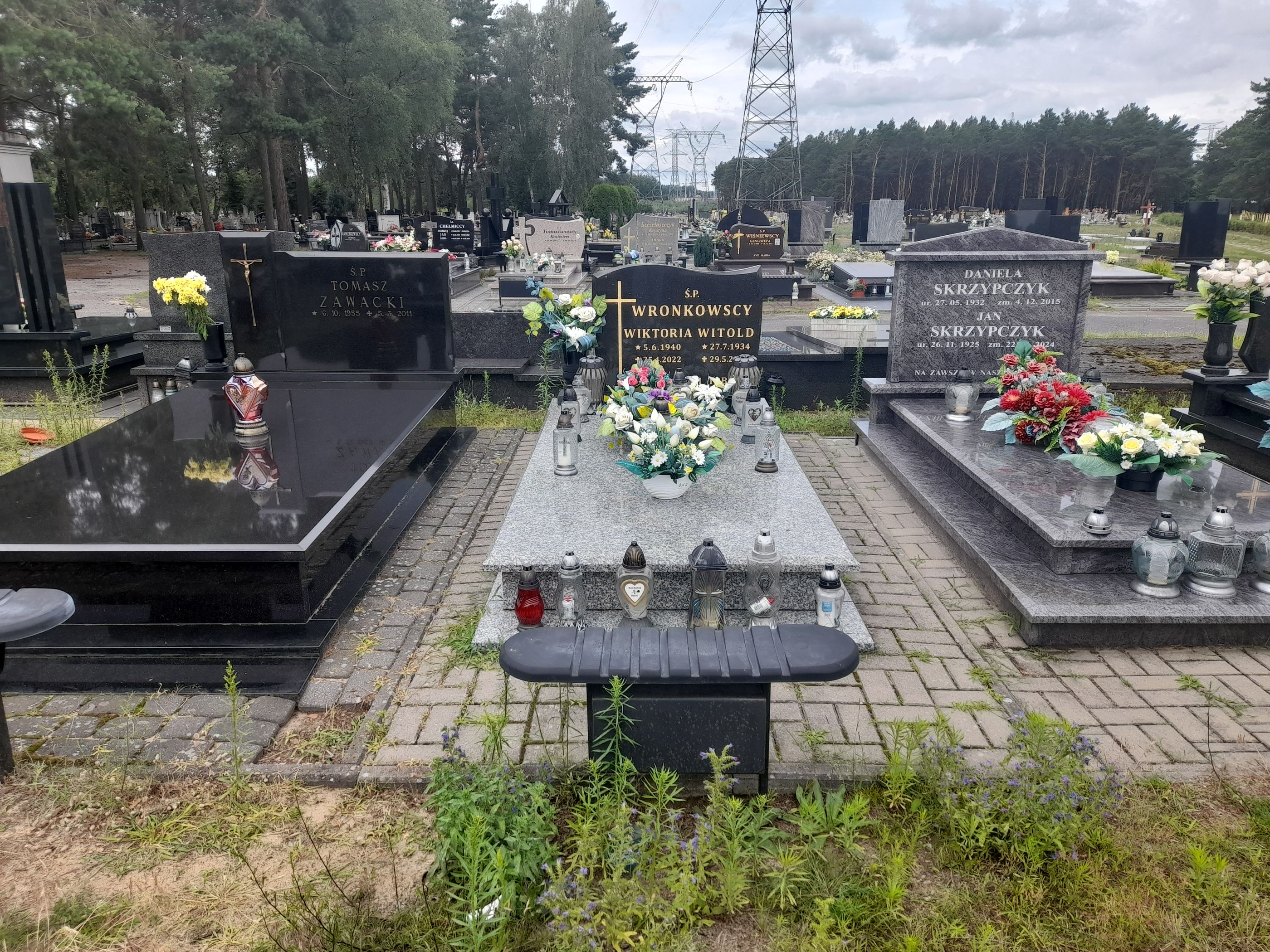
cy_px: 476
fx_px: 917
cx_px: 635
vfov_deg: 54.9
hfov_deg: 69.4
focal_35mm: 25
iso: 20
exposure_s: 1/279
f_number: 2
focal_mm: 4.6
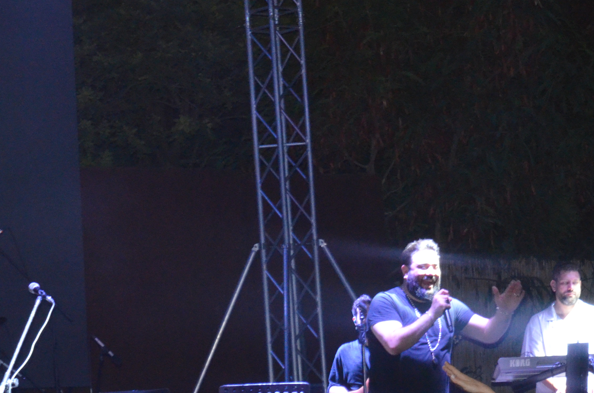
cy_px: 315
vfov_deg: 8.0
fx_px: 2816
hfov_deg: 12.0
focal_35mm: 171
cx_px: 535
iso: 3200
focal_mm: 52
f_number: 5.6
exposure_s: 1/60
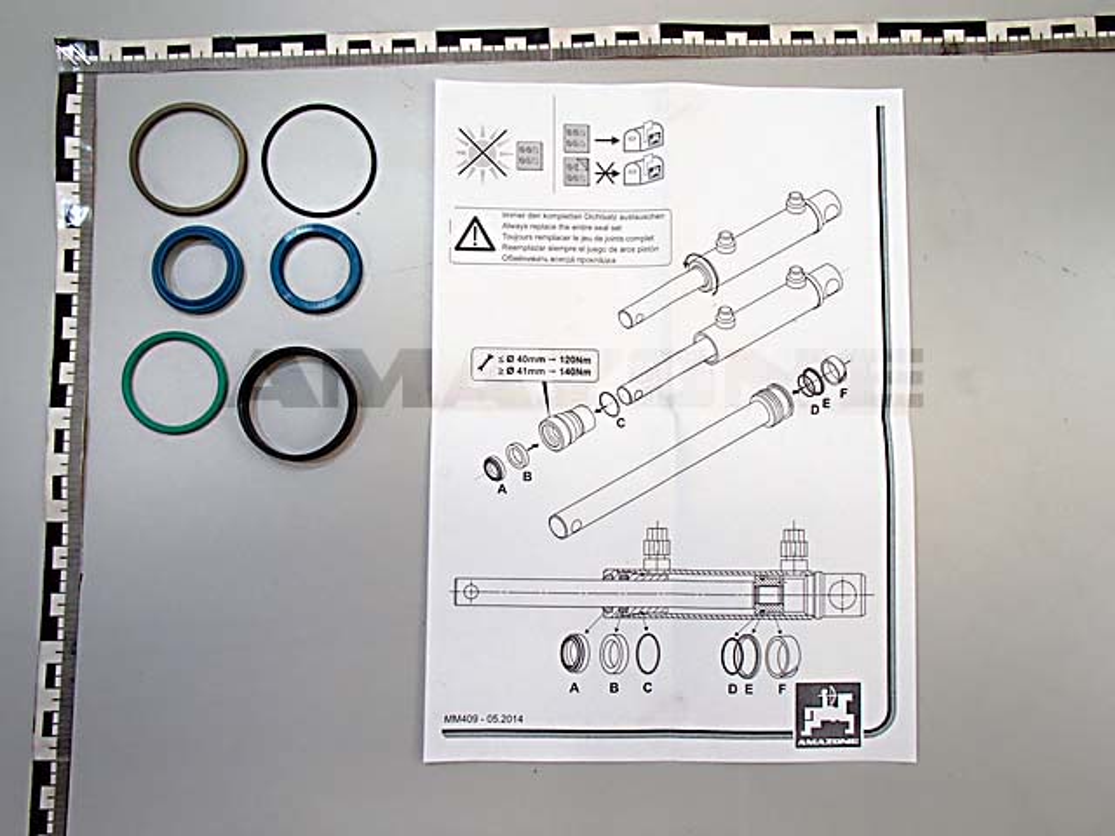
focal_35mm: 30
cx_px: 558
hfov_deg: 60.0
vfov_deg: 46.8
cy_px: 418
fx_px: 966
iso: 200
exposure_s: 1/50
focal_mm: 5.4
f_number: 4.1
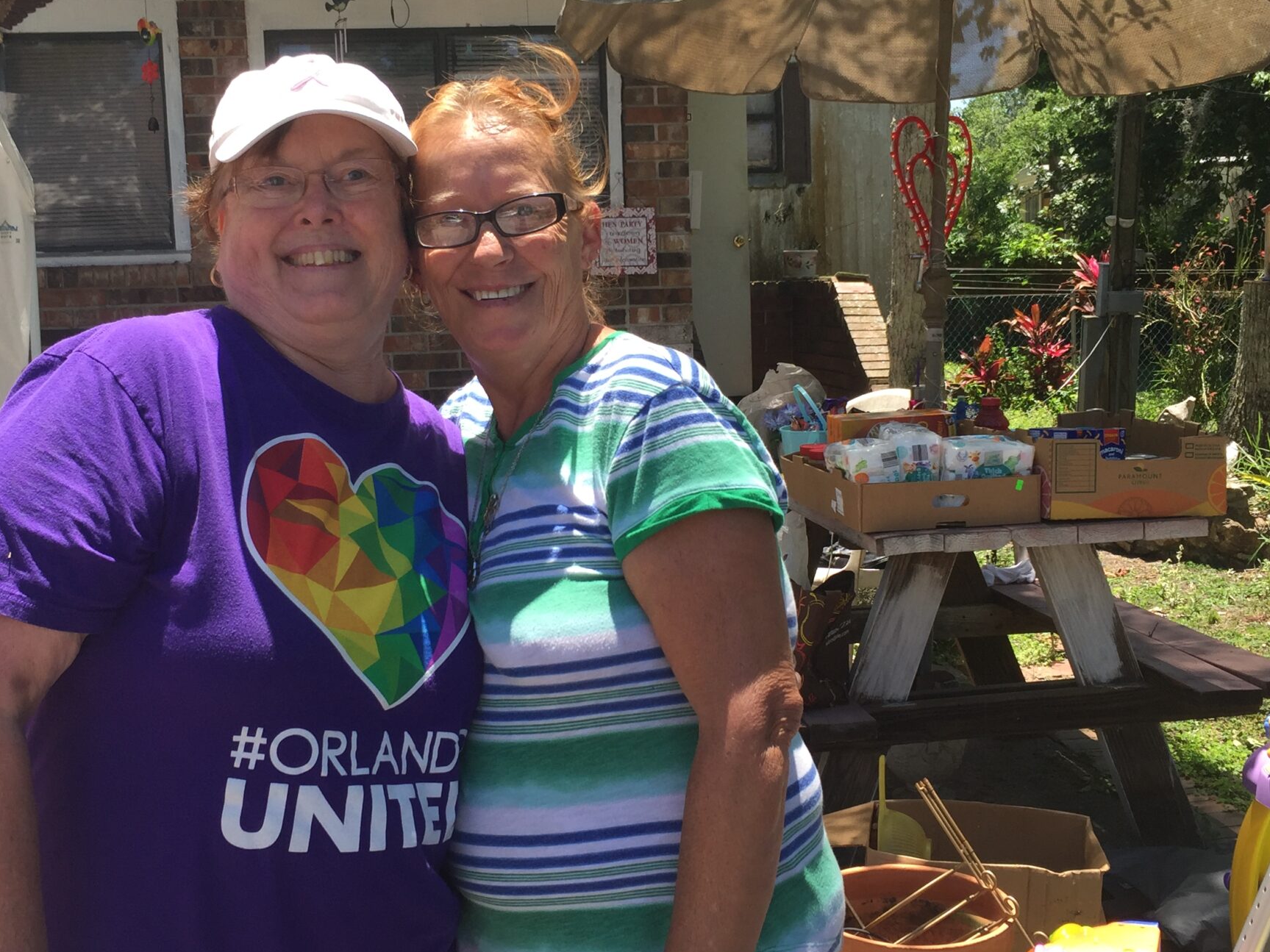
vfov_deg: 33.6
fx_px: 1577
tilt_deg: -5.4
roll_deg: +1.6
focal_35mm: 43
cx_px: 576
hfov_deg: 43.8
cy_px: 445
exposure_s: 1/618
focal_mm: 4.15
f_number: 2.2
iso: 32
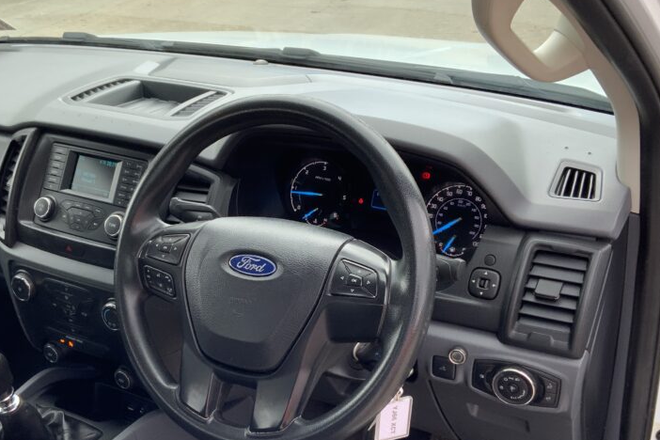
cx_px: 275
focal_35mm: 44
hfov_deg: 44.3
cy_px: 274
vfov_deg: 30.4
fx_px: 807
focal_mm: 3
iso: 25
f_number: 1.8
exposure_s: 1/122
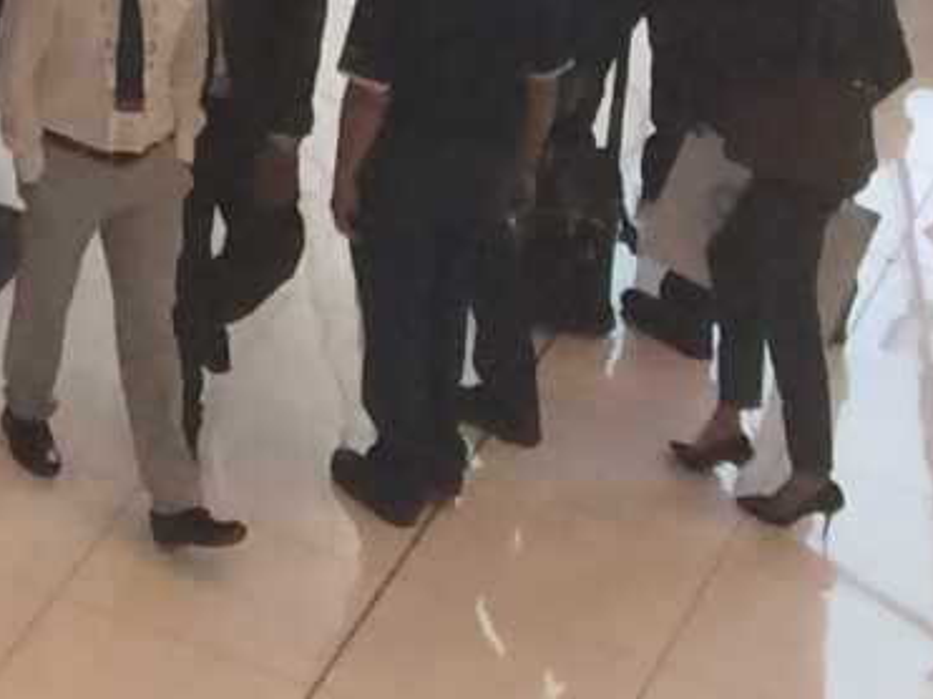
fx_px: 5389
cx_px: -1738
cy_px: -1531
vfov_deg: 6.6
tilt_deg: -11.9
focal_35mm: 200
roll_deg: -0.3
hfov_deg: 8.5
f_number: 2.2
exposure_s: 1/33
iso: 32
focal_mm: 4.15
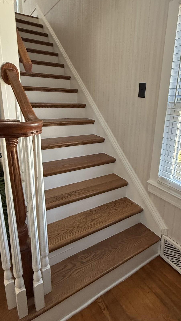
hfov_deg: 51.1
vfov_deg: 81.1
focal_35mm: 22
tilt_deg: -18.2
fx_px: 188
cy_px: 152
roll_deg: -3.6
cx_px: 109
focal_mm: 2.22
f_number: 2.2
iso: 320
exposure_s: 1/120
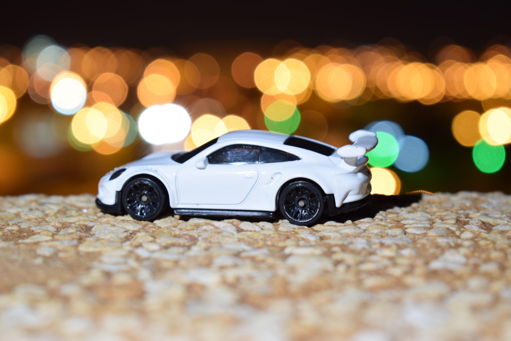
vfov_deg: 16.6
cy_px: 170
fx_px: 1171
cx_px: 256
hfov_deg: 24.6
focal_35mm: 82
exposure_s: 1/1.6
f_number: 5.6
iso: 100
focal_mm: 55
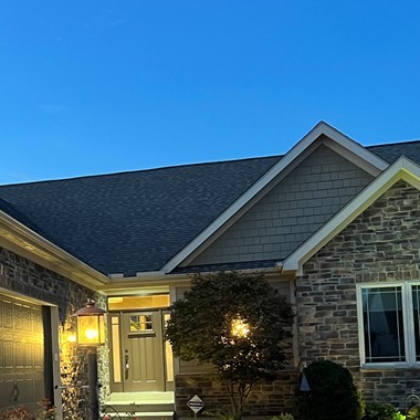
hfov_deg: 26.3
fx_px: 851
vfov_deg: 27.3
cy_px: 323
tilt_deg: +3.9
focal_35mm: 62
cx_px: 6
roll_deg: +2.2
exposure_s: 1/40
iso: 500
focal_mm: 5.7
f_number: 1.5
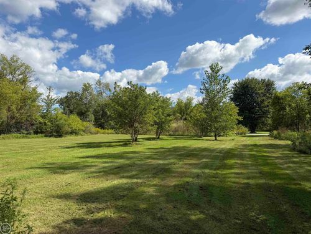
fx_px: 216
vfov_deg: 56.8
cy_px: 117
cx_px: 156
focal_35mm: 24
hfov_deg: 71.6
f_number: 1.78
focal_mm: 6.76
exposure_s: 1/5319
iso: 80
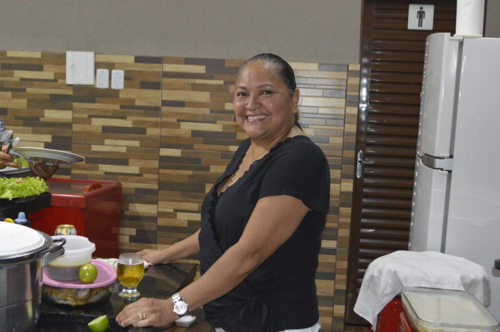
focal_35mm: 48
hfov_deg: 41.1
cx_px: 250
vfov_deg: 28.0
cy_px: 166
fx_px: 666
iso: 2800
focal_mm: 32
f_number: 4.8
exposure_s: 1/60
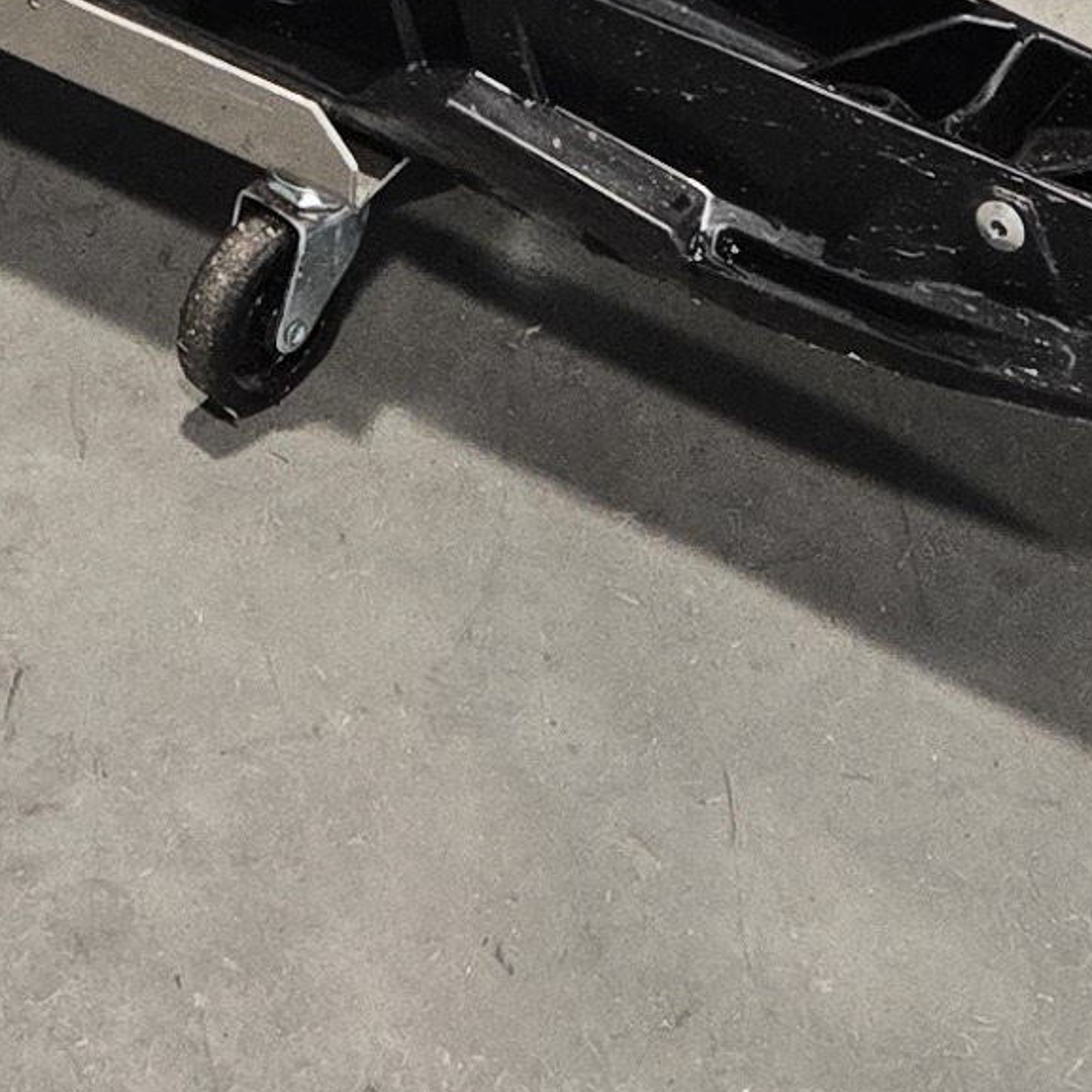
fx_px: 5032
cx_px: 176
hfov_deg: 12.3
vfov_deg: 10.5
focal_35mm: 141
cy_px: -1631
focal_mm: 5.4
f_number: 1.8
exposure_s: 1/120
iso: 250
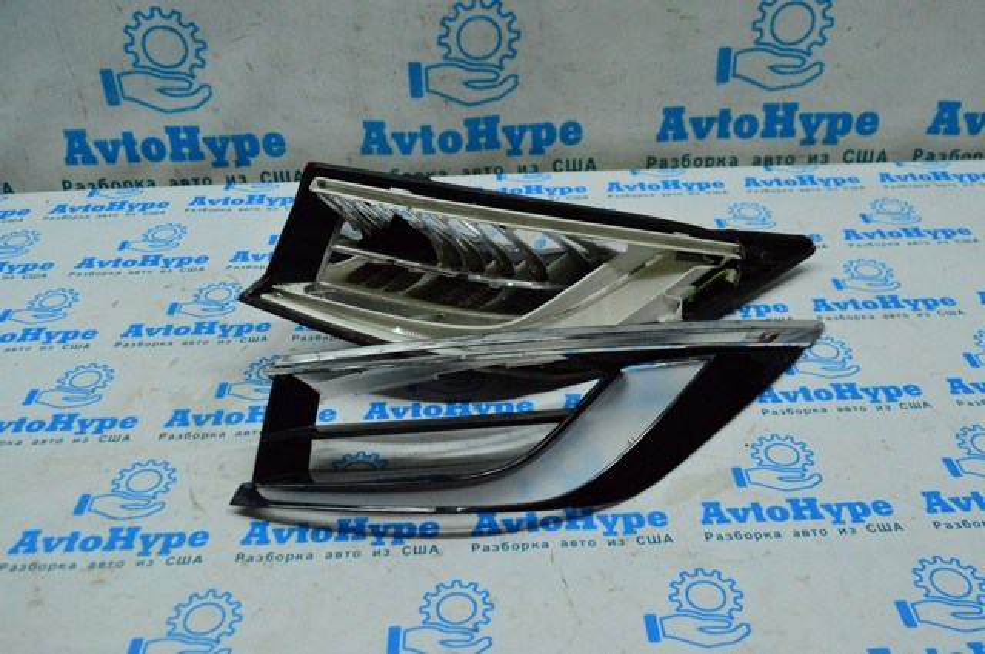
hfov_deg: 53.2
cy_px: 327
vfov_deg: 36.8
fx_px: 984
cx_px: 492
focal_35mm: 36
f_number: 6.3
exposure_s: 1/800
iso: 6400
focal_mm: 24
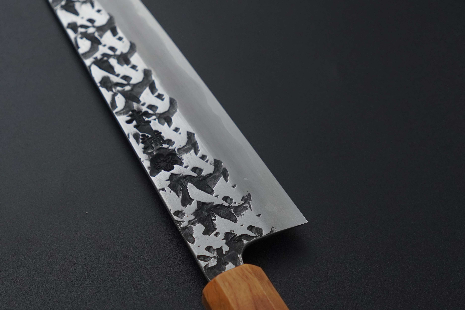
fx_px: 983
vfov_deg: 17.8
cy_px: 245
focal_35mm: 76
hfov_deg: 26.6
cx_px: 191
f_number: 5
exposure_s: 1/160
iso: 500
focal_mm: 31.8
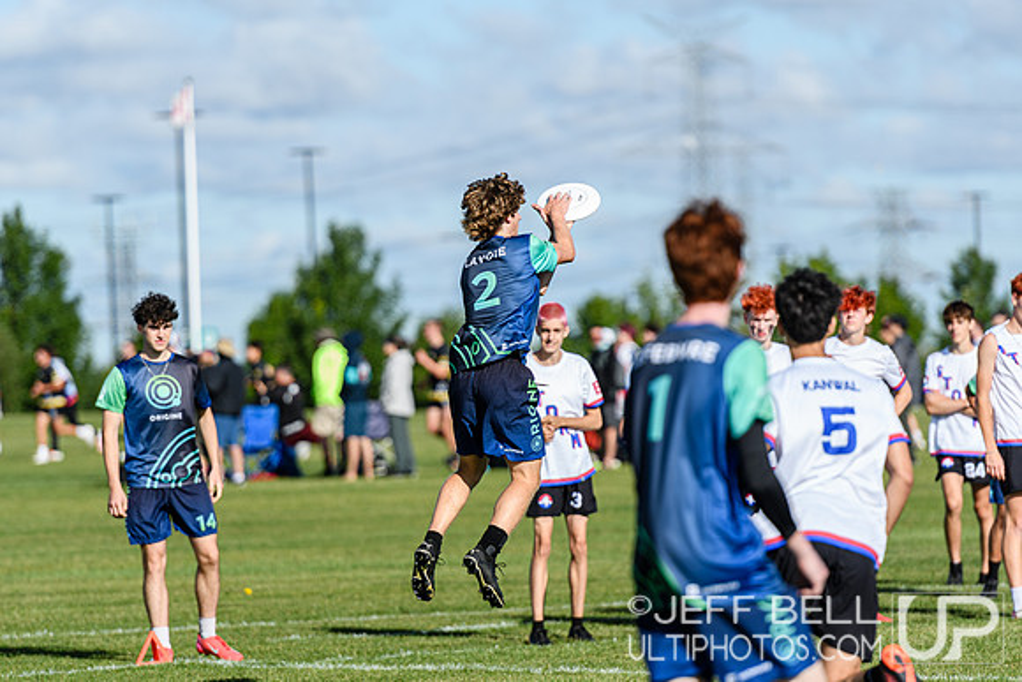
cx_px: 511
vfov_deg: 4.6
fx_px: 8518
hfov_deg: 6.9
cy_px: 341
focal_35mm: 300
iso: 100
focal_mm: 200
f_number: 3.2
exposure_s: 1/1600
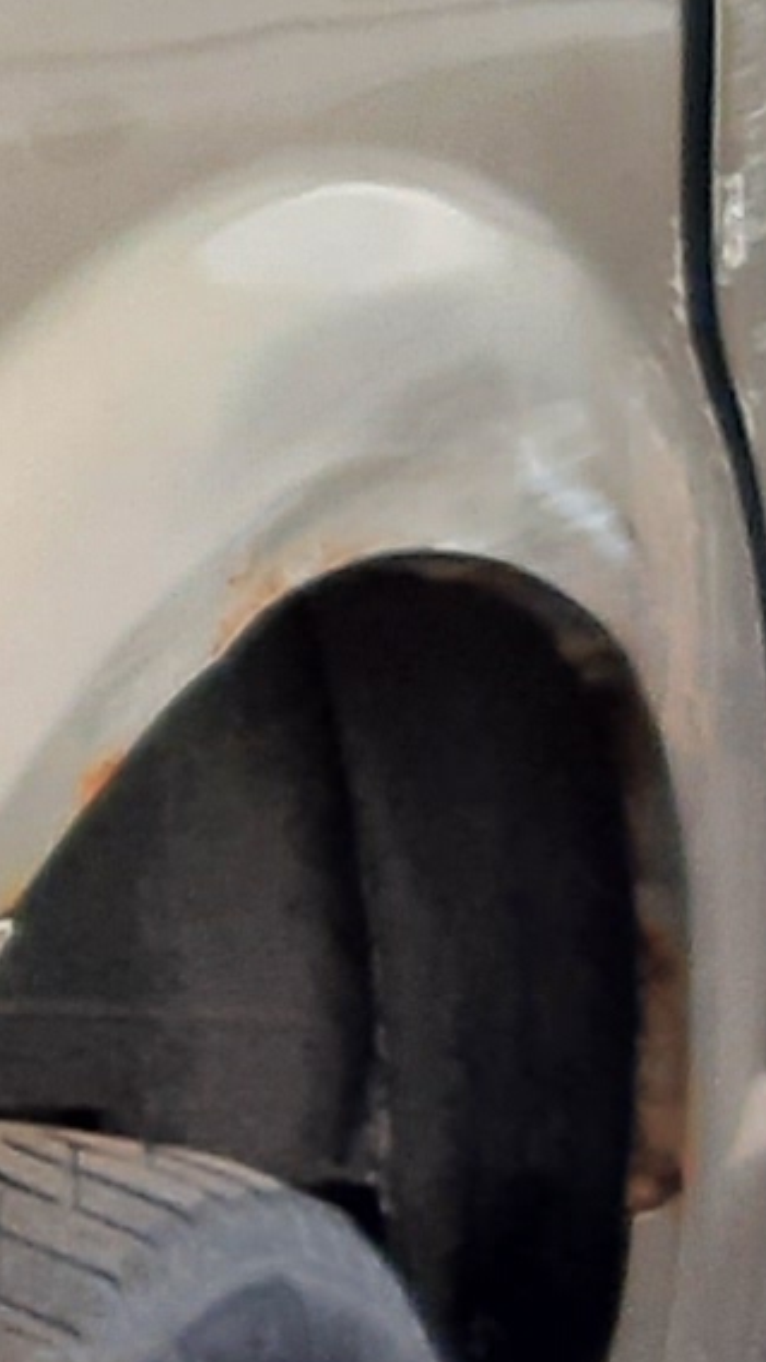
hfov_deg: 5.6
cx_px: -1695
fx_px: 7221
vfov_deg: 10.7
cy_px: 255
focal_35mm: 200
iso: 40
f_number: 1.7
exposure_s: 1/310
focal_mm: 3.92
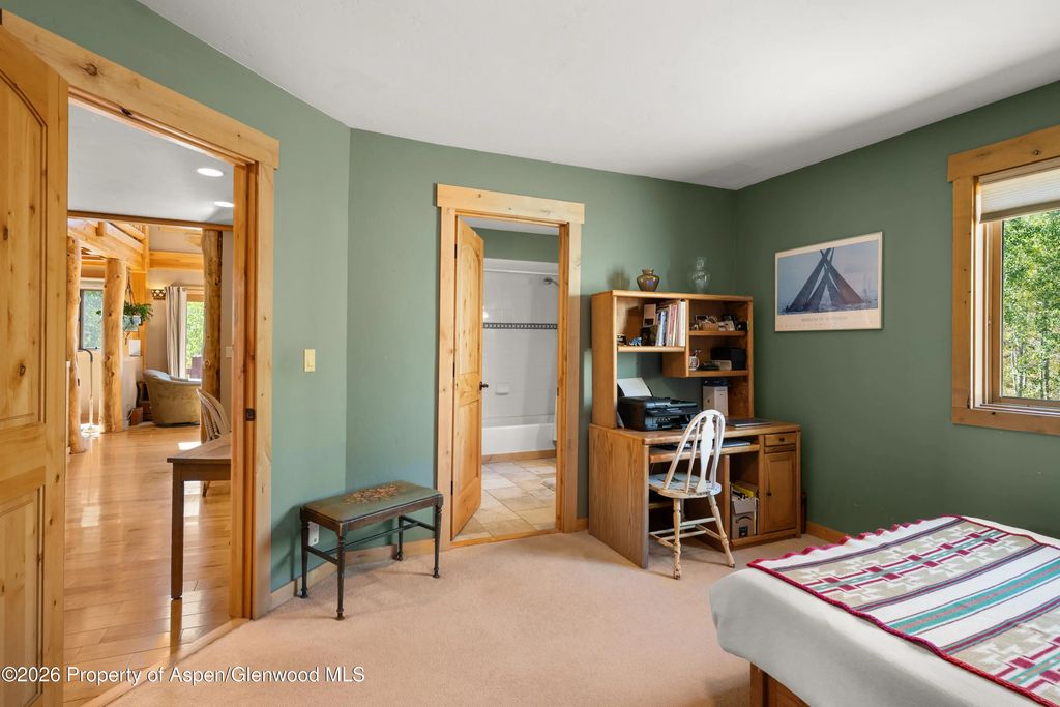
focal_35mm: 17
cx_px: 530
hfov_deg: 93.3
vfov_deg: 70.5
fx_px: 501
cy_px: 354
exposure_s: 1/2
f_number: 7.1
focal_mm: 17
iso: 640
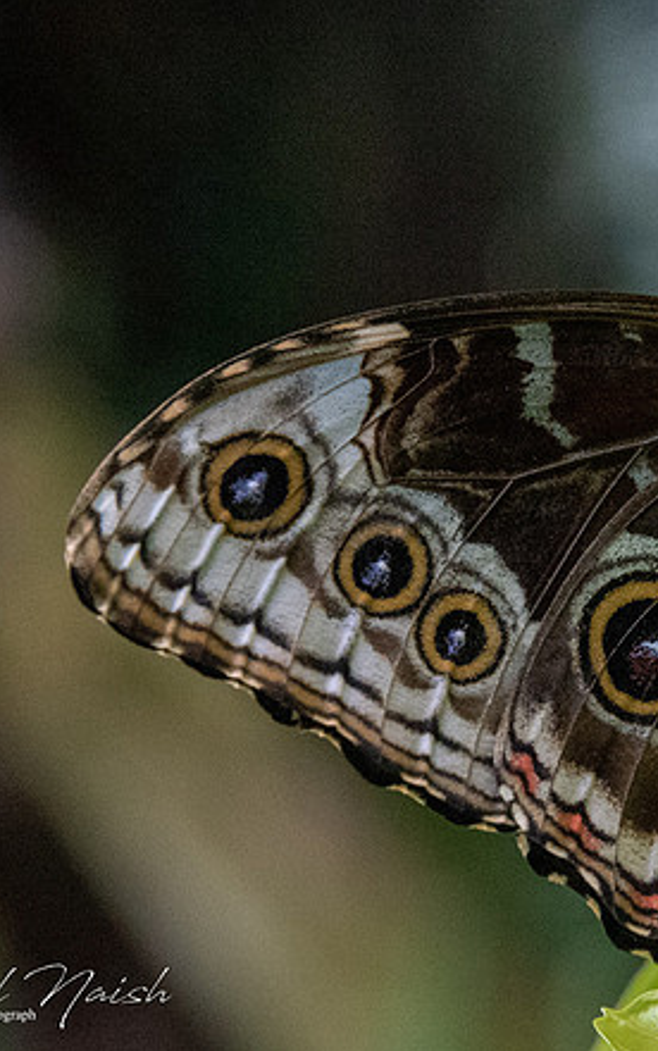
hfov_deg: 2.0
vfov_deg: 3.2
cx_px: 642
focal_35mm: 652
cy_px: 668
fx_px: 18689
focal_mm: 300
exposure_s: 1/250
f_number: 9
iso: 7200
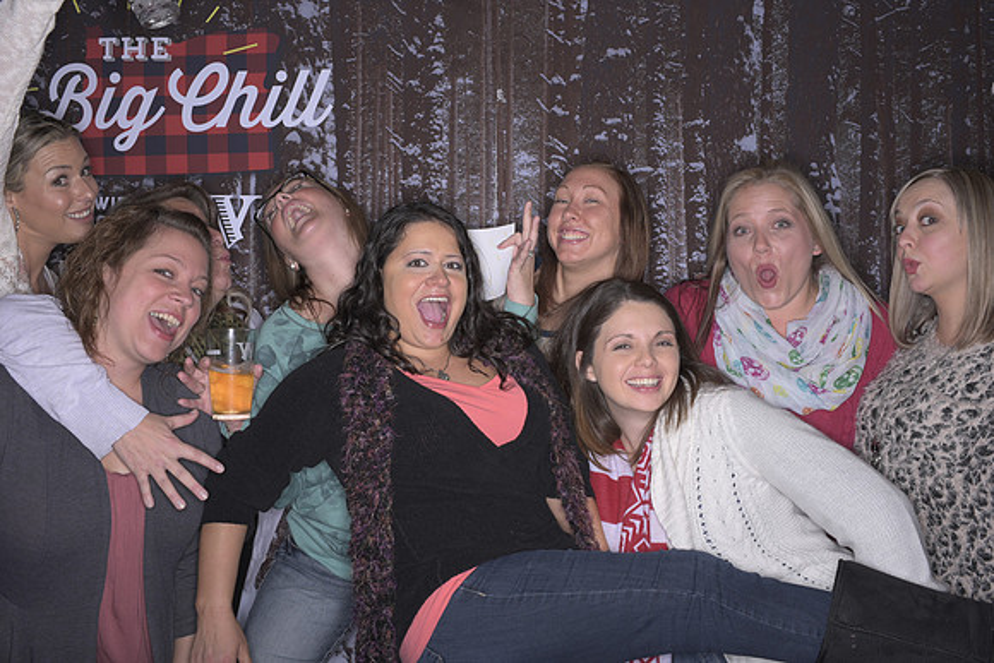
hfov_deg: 54.4
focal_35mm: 35
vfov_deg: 37.9
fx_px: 967
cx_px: 497
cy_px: 332
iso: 64
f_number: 11
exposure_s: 1/250
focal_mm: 35
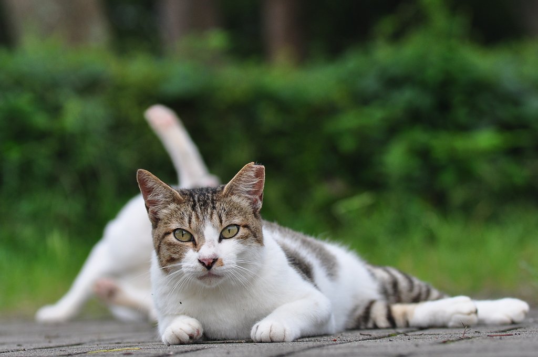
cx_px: 269
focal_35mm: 135
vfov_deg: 10.1
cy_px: 178
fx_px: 2015
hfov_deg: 15.2
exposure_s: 1/500
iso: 320
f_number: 4
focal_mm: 90
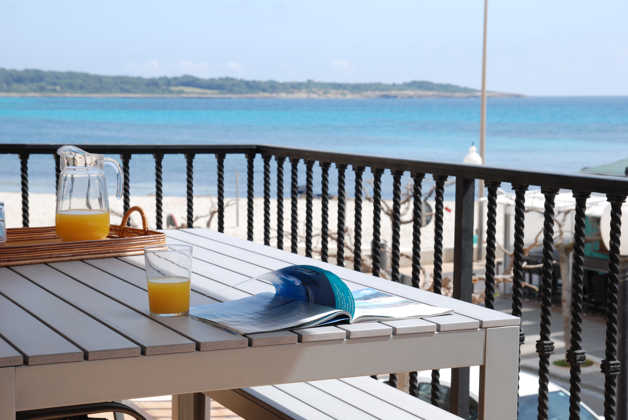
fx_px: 1179
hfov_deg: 29.8
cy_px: 210
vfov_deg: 20.2
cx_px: 314
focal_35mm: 68
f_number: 9
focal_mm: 45
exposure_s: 1/320
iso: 200
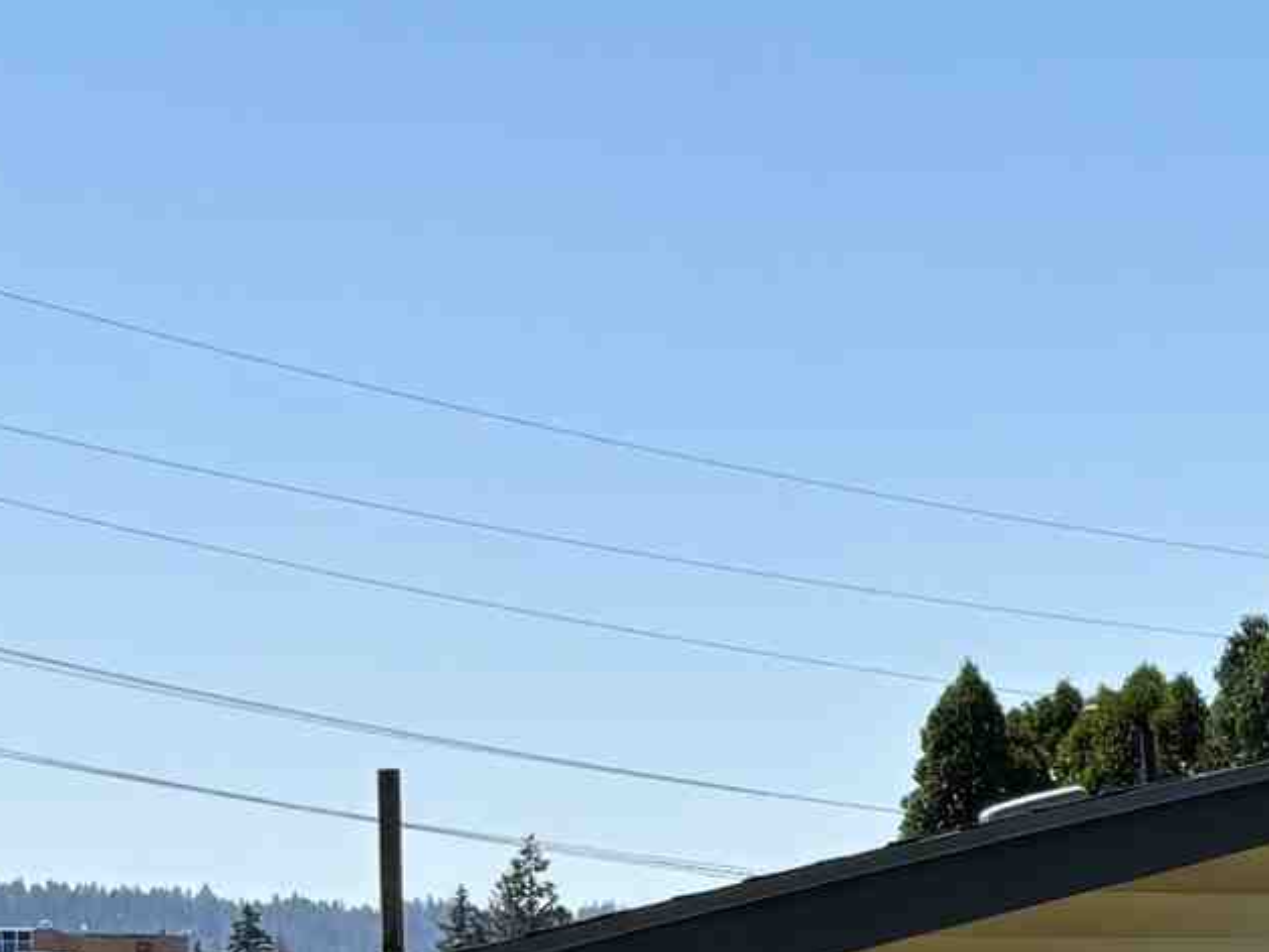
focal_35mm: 127
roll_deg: -0.8
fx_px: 4657
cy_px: 1349
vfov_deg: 11.3
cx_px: 2199
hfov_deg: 14.0
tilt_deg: -4.1
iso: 50
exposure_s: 1/2778
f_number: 1.6
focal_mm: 5.96
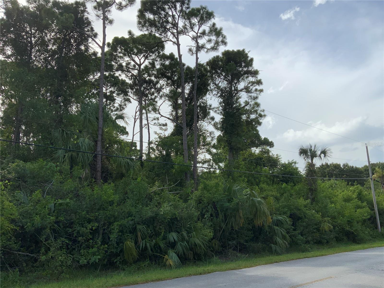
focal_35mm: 29
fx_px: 322
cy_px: 144
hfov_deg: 61.7
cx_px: 192
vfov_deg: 48.2
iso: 16
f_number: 1.8
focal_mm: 3
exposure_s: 1/1786
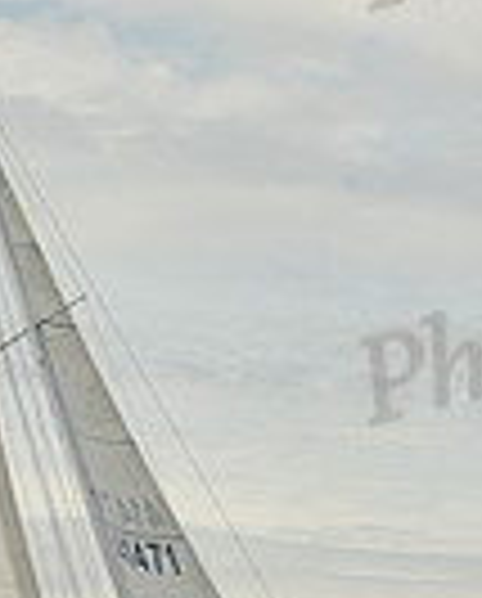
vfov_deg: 6.7
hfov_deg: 5.4
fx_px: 5082
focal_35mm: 286
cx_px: 128
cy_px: 607
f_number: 10
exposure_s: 1/800
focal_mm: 70
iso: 250
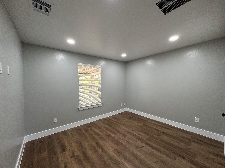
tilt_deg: -0.1
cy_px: 84
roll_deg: +1.6
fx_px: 91
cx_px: 112
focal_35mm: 14
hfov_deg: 102.1
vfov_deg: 85.7
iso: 125
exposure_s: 1/60
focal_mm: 2.22
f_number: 2.2
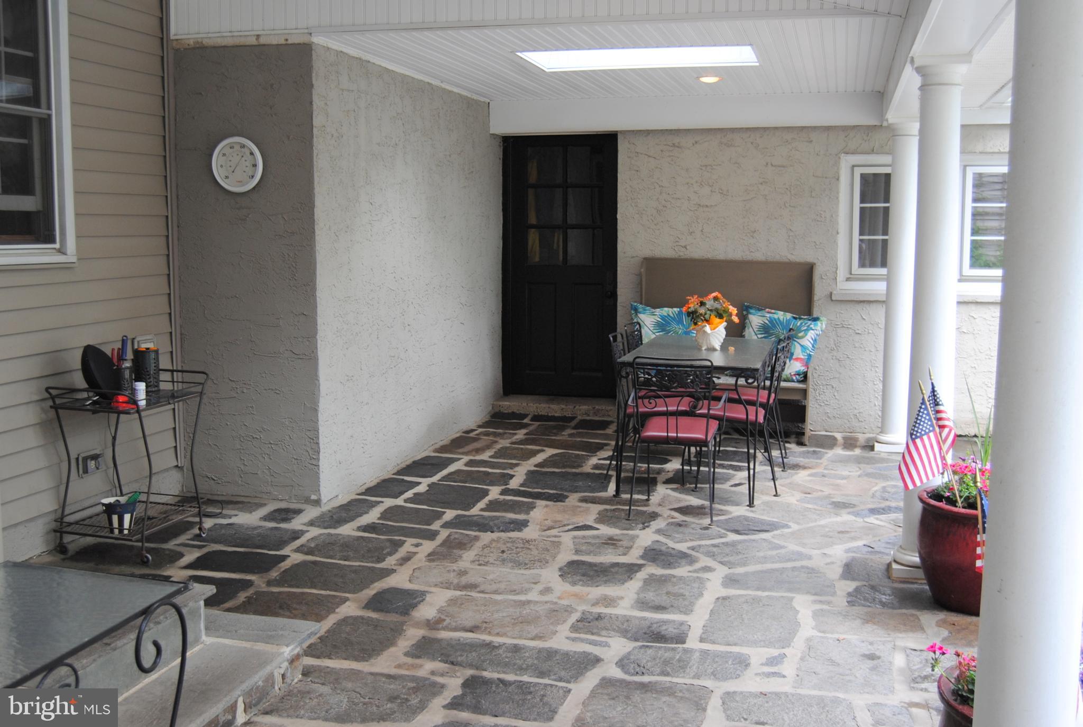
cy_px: 364
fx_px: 1085
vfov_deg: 37.0
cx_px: 542
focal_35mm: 36
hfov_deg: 53.0
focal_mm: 24
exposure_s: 1/80
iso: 200
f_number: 4.5
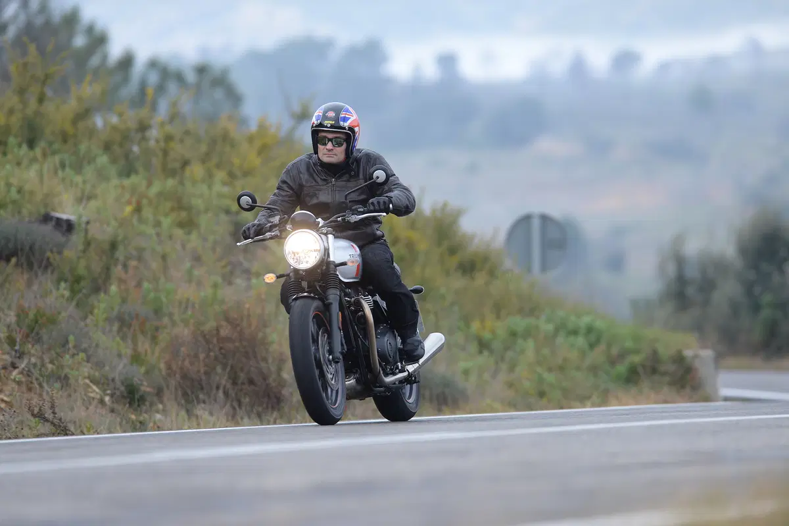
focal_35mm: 300
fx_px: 6572
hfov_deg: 6.9
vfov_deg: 4.6
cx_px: 394
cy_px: 263
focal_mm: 300
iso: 400
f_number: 4
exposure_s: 1/500
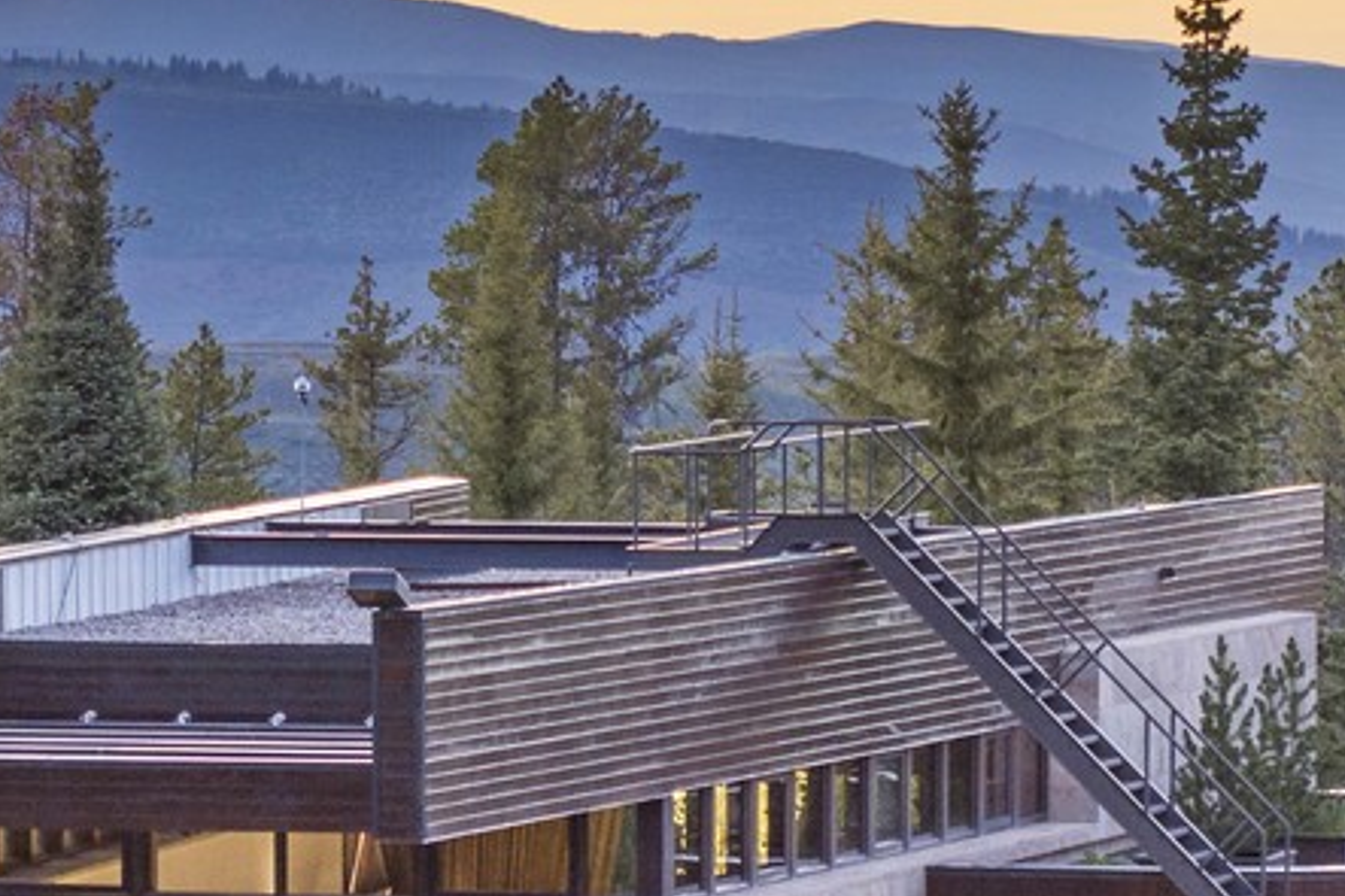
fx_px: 11390
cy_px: 1385
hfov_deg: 6.8
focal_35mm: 305
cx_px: 537
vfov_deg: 4.5
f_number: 2.8
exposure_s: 1/160
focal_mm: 50
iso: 800
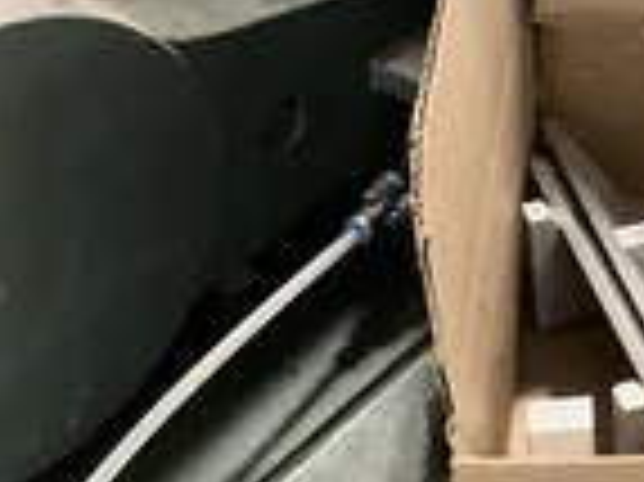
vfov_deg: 18.1
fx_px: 1506
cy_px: 158
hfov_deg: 23.0
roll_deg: -2.0
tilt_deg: -37.8
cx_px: 676
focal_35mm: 81
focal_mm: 3
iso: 640
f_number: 1.8
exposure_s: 1/28
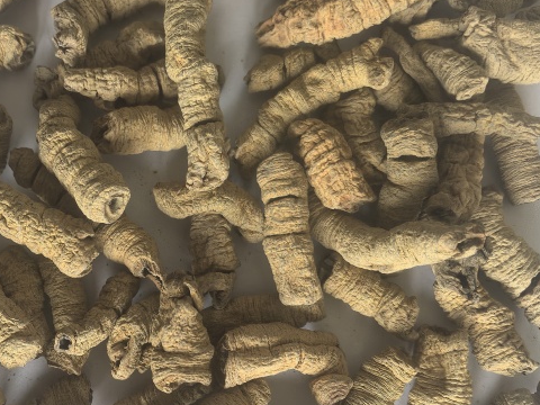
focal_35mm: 45
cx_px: 170
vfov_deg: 32.1
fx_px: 702
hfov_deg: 41.4
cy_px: 234
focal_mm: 5.75
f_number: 2
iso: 320
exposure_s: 1/50
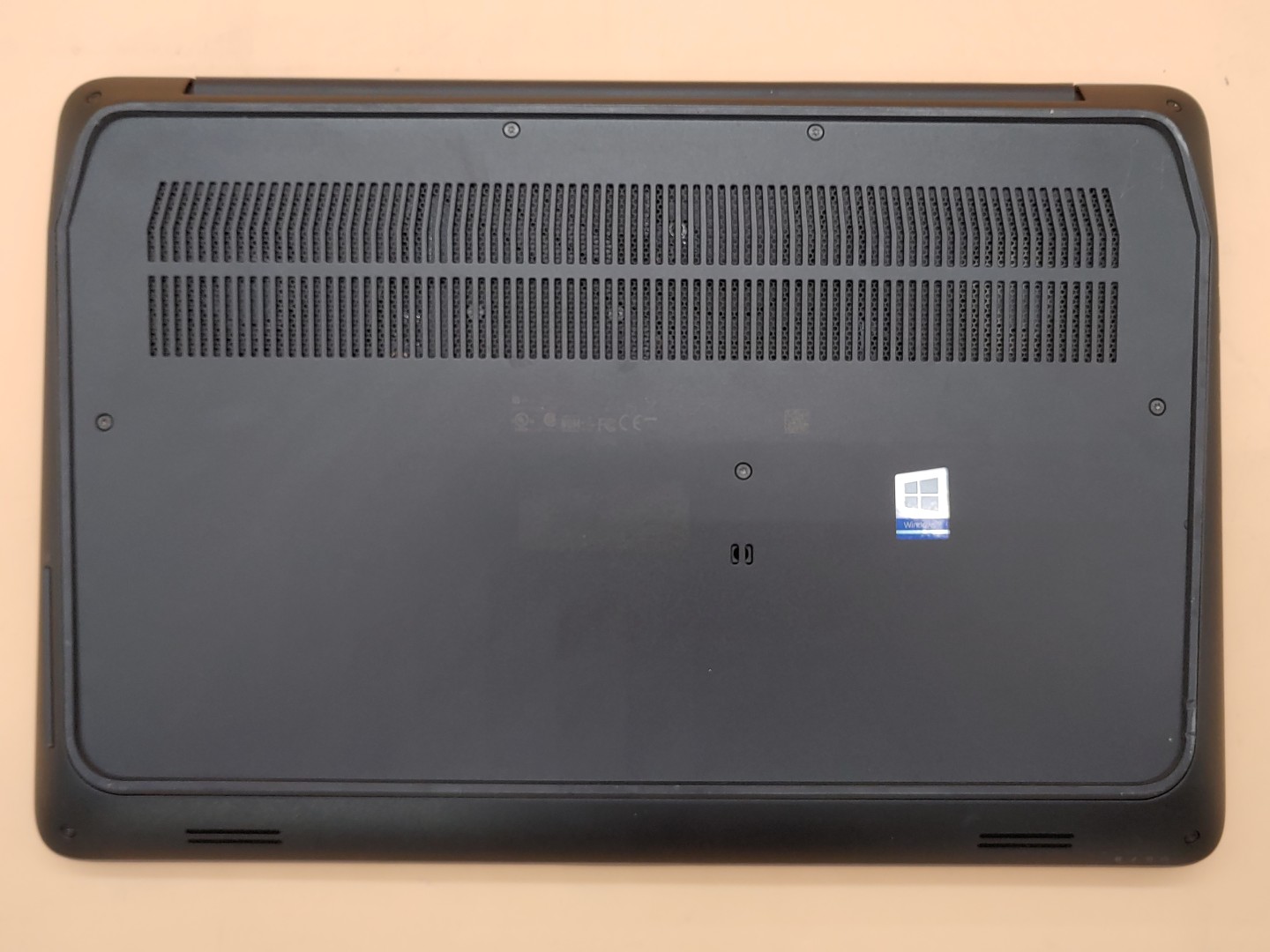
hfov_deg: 58.4
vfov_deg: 45.4
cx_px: 635
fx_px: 1137
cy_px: 476
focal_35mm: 31
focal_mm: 4.36
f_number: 1.8
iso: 50
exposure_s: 1/84
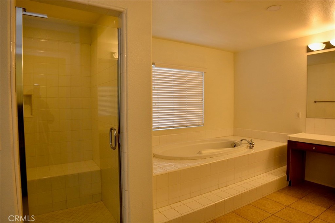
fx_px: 195
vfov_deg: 59.5
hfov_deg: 81.2
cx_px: 168
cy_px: 112
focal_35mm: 21
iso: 400
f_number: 4.5
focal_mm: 14
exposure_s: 1/80
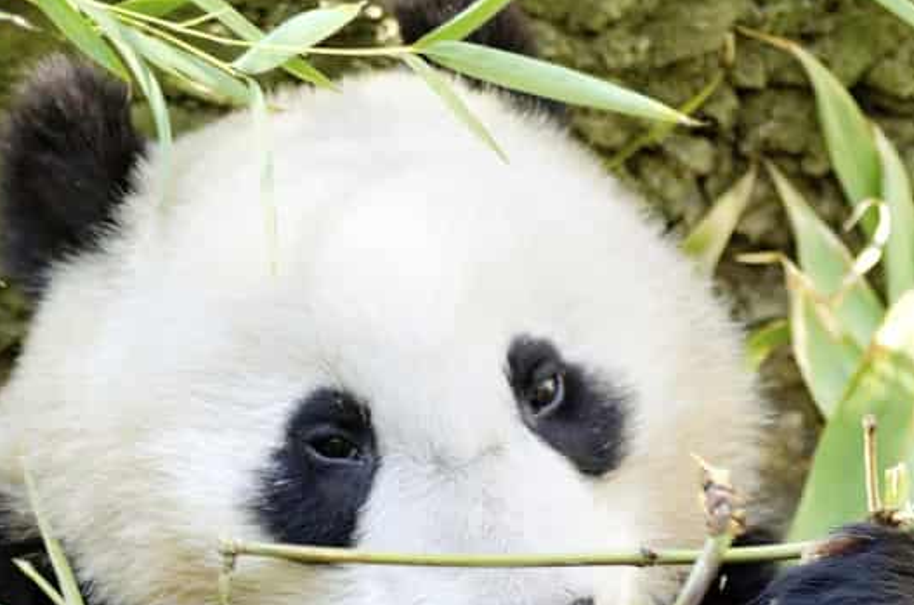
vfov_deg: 4.4
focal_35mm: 313
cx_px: 267
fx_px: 7930
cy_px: 447
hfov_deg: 6.6
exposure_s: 1/200
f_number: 4.5
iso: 640
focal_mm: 110
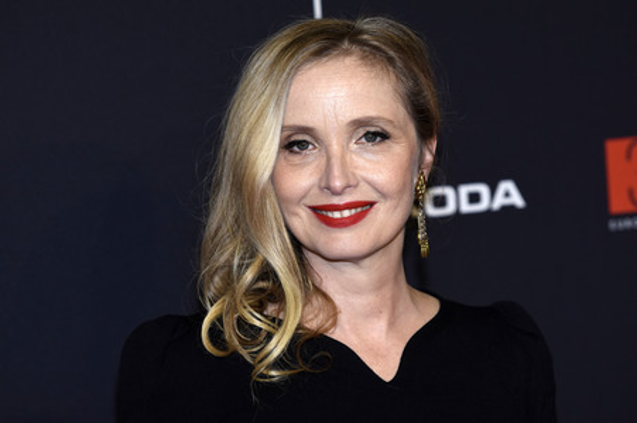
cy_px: 212
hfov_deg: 9.2
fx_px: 3978
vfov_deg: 6.1
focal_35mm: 225
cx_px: 318
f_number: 3.5
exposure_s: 1/800
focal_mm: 150
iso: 640
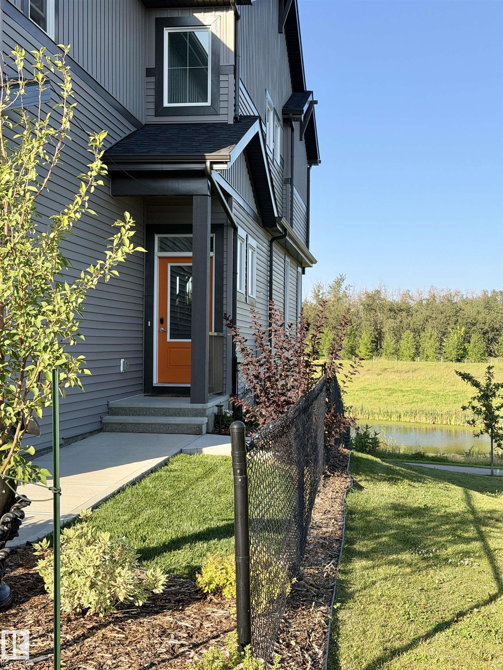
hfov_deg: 30.3
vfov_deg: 39.7
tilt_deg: +0.2
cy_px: 335
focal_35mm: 48
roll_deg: -0.9
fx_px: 930
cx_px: 252
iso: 64
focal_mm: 6.76
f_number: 1.78
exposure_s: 1/2088
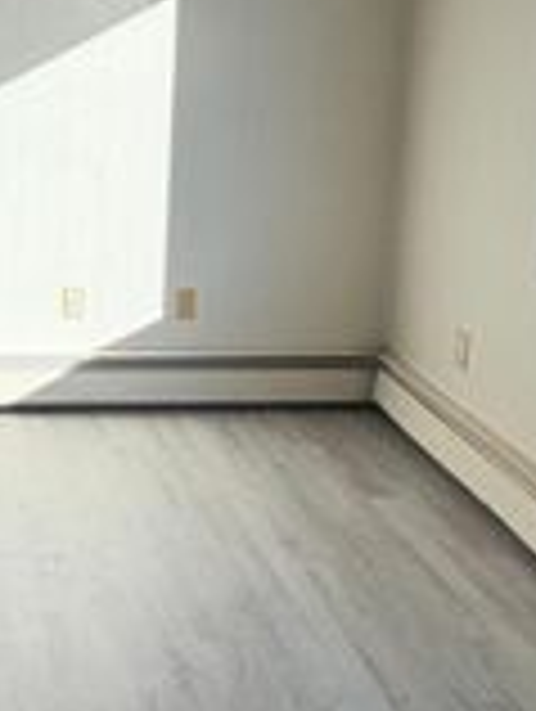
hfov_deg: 23.4
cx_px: -45
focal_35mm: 59
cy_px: 205
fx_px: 1215
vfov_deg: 32.2
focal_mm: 2.22
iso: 40
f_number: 2.2
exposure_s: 1/204
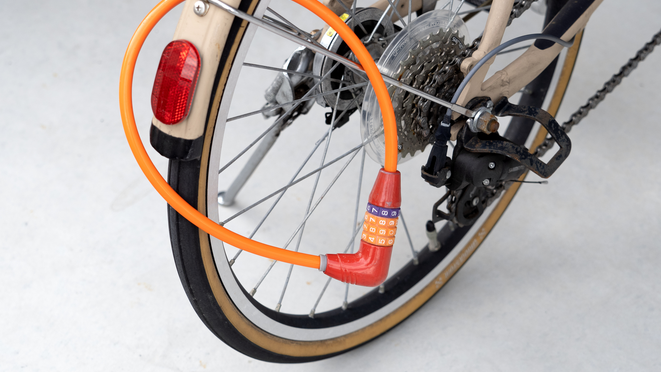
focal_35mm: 125
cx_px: 331
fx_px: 2191
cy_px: 147
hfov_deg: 17.2
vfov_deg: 9.7
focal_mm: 57
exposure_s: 1/160
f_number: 3.5
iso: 200
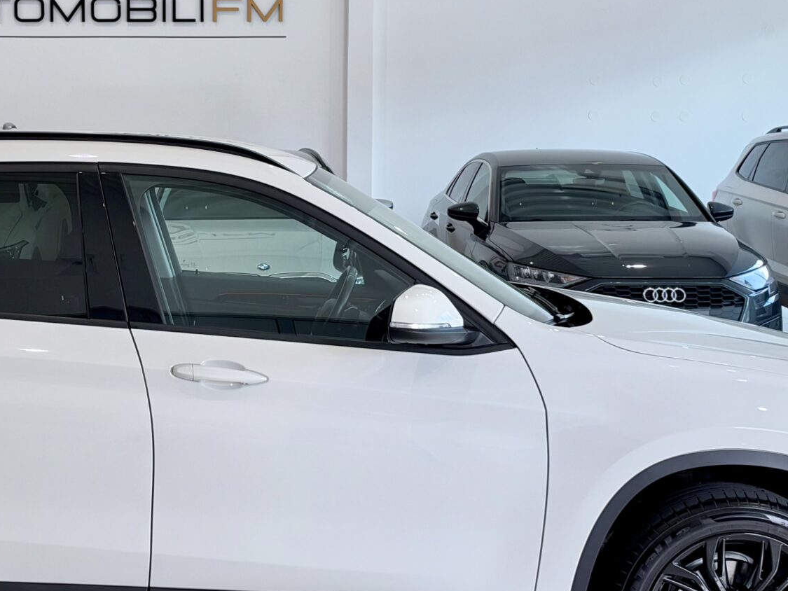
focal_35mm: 66
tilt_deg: -3.6
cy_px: 221
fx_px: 1503
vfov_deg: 22.2
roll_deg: +0.1
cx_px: 183
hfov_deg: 28.9
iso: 80
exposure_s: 1/100
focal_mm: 6.93
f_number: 1.89
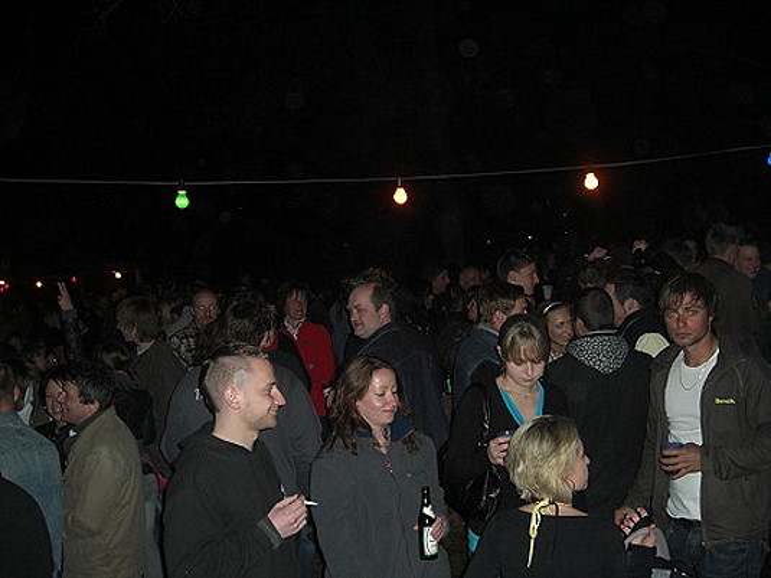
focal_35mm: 38
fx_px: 846
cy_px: 289
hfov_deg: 49.0
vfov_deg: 37.7
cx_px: 386
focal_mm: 7.9
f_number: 2.8
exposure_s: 1/60
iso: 200
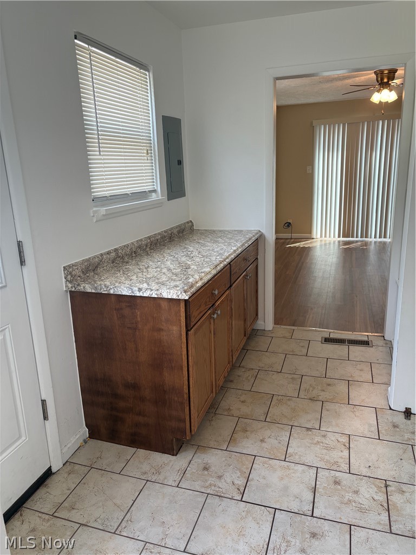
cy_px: 278
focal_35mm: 26
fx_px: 417
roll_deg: +3.0
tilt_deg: -14.4
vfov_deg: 67.3
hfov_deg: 53.1
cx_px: 208
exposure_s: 1/120
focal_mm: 5.96
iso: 100
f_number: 1.6
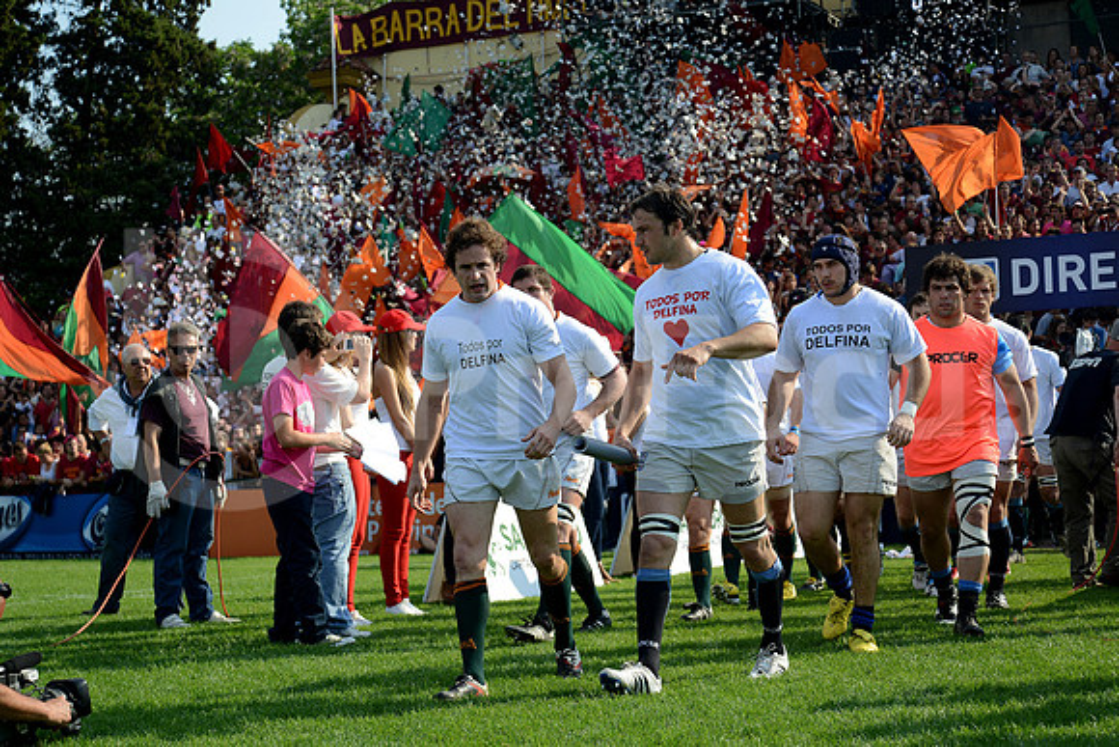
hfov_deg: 35.6
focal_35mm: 56
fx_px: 1741
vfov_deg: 24.2
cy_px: 374
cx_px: 560
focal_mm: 56
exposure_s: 1/1000
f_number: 4.5
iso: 250
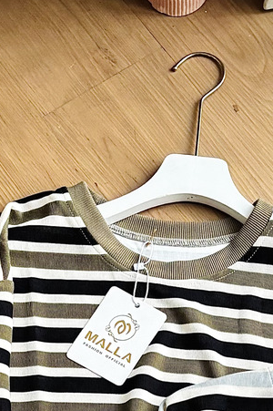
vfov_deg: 16.3
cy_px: 595
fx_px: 1321
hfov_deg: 11.8
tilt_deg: -72.5
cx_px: 197
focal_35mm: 116
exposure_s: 1/60
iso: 200
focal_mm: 5.96
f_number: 1.6
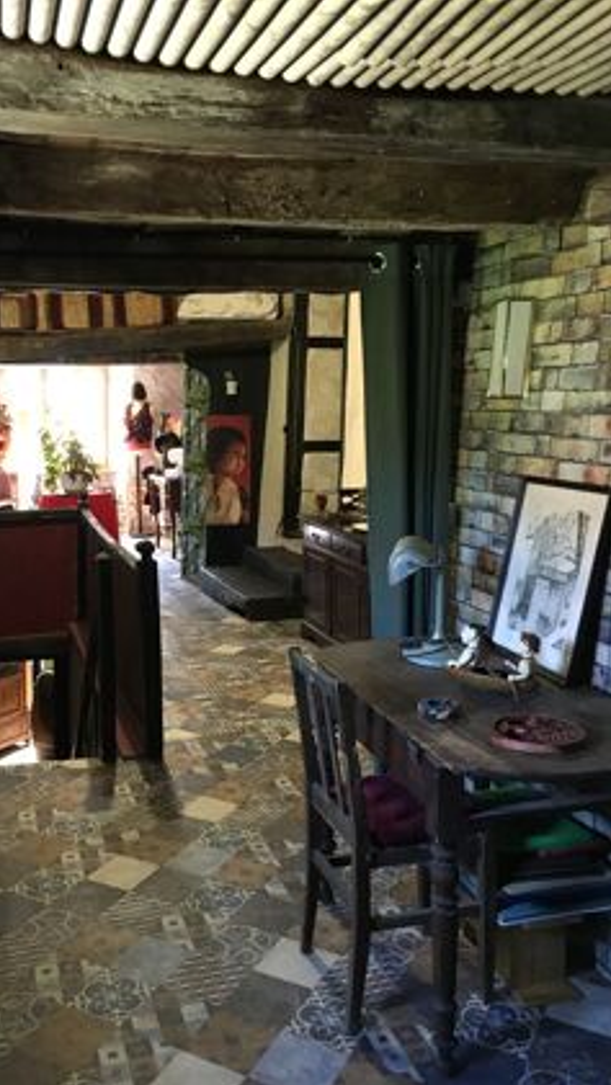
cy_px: 548
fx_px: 921
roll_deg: -0.3
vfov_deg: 61.0
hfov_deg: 36.3
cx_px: 201
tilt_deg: -8.9
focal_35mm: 32
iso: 250
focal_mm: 4.15
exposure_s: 1/17
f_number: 2.2
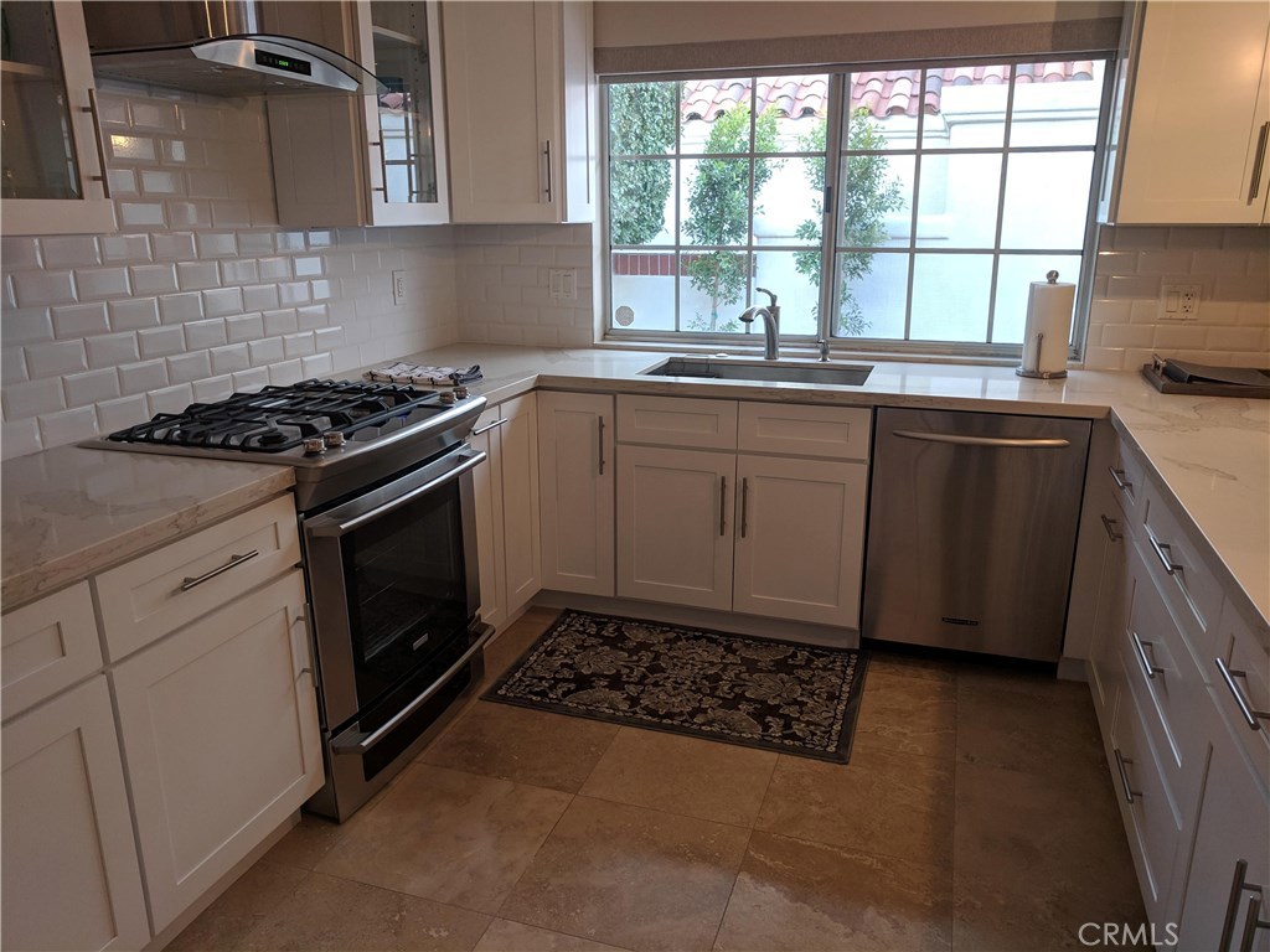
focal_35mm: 26
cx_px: 635
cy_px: 476
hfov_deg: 67.3
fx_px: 954
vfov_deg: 53.1
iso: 155
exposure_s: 1/60
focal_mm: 4.67
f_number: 2
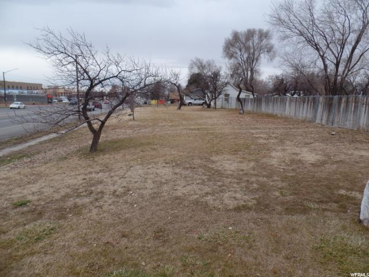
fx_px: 245
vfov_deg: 58.9
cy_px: 138
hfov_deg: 73.9
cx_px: 184
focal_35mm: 23
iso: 80
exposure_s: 1/250
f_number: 3.5
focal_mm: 4.1
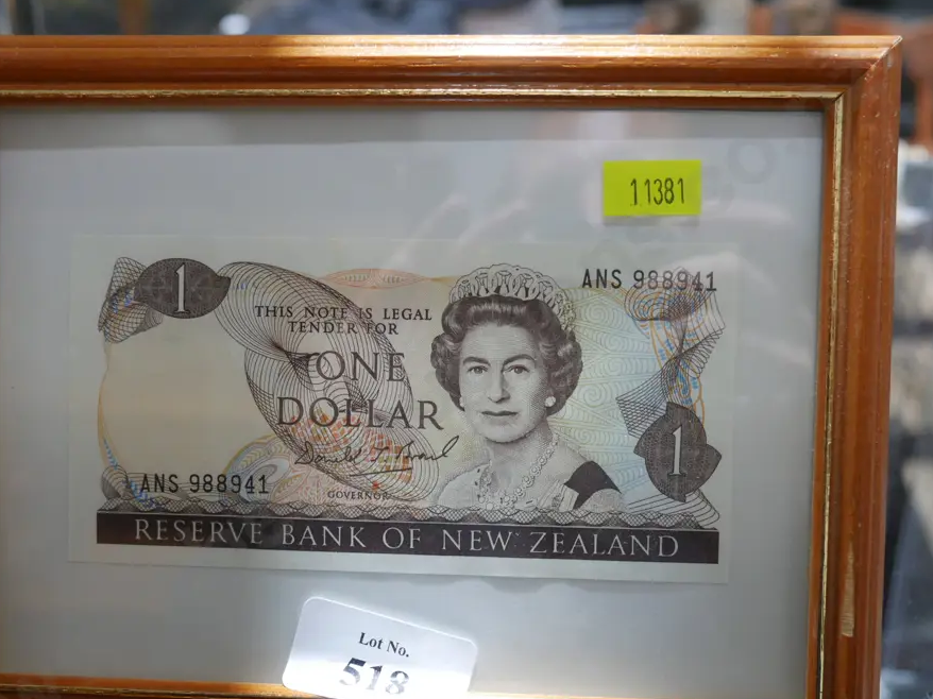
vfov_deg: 29.6
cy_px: 394
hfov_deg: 38.9
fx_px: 1320
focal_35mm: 49
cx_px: 437
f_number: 4.6
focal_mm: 21
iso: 1000
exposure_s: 1/60
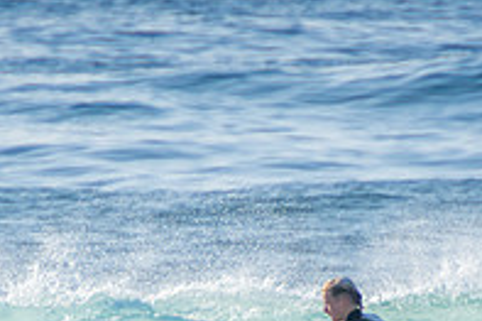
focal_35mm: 1766
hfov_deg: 1.2
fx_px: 23624
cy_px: 472
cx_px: 276
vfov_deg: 0.8
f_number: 5.6
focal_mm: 400
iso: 220
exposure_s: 1/2000
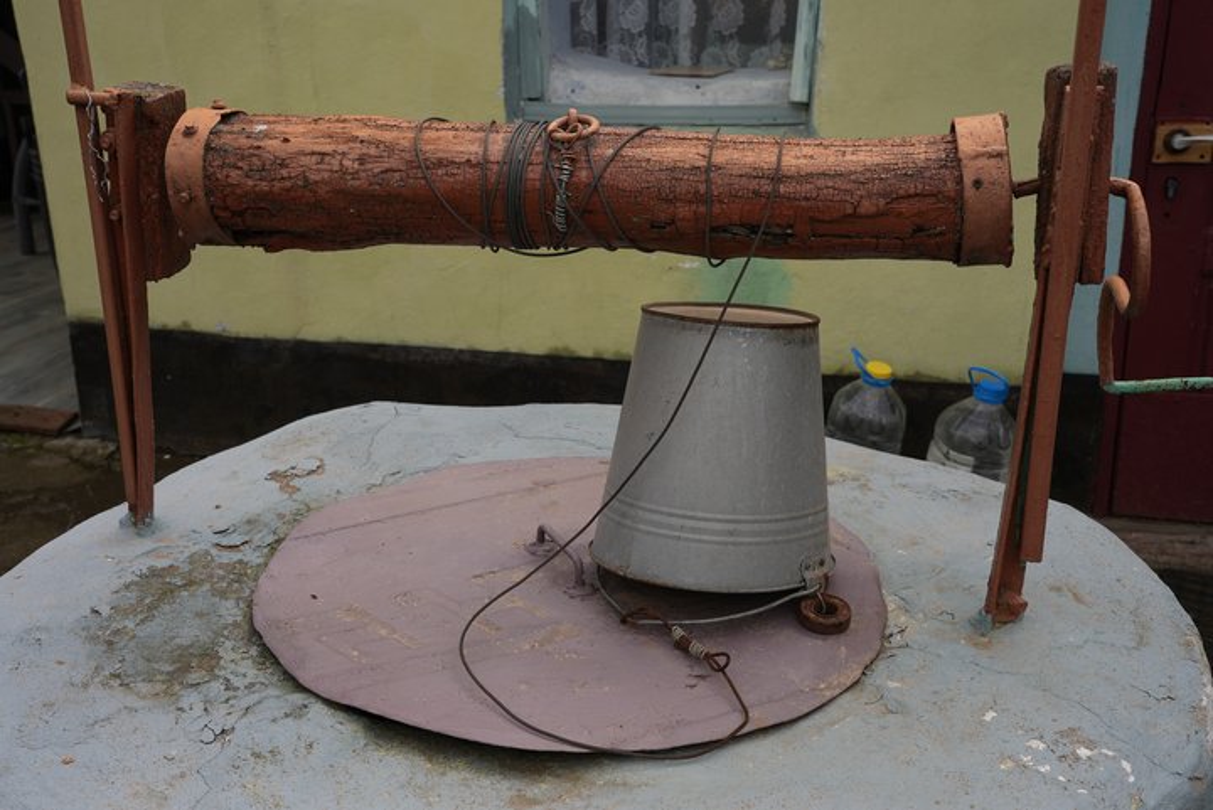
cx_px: 606
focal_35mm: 40
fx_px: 1349
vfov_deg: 33.4
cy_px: 405
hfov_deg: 48.4
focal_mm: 40
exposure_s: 1/100
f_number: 8
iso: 80
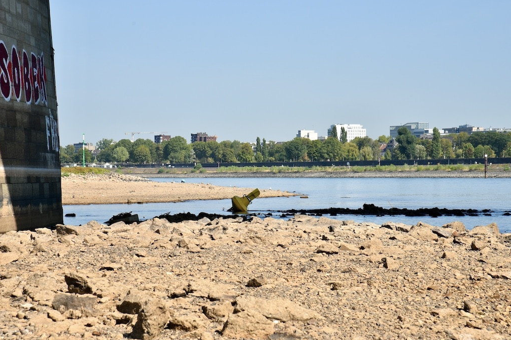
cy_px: 170
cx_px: 256
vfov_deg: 11.3
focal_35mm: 121
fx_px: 1717
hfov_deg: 16.9
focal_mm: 120
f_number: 13
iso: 400
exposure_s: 1/640
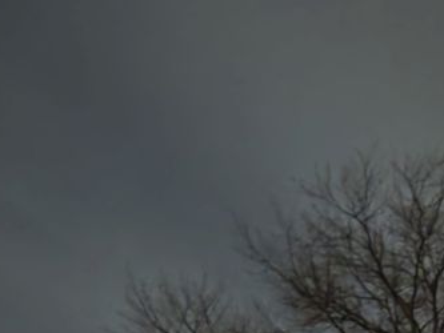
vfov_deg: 25.4
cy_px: 425
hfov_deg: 35.0
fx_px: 642
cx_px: 432
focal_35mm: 50
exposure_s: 1/4
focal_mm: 2.2
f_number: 1.9
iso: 2500
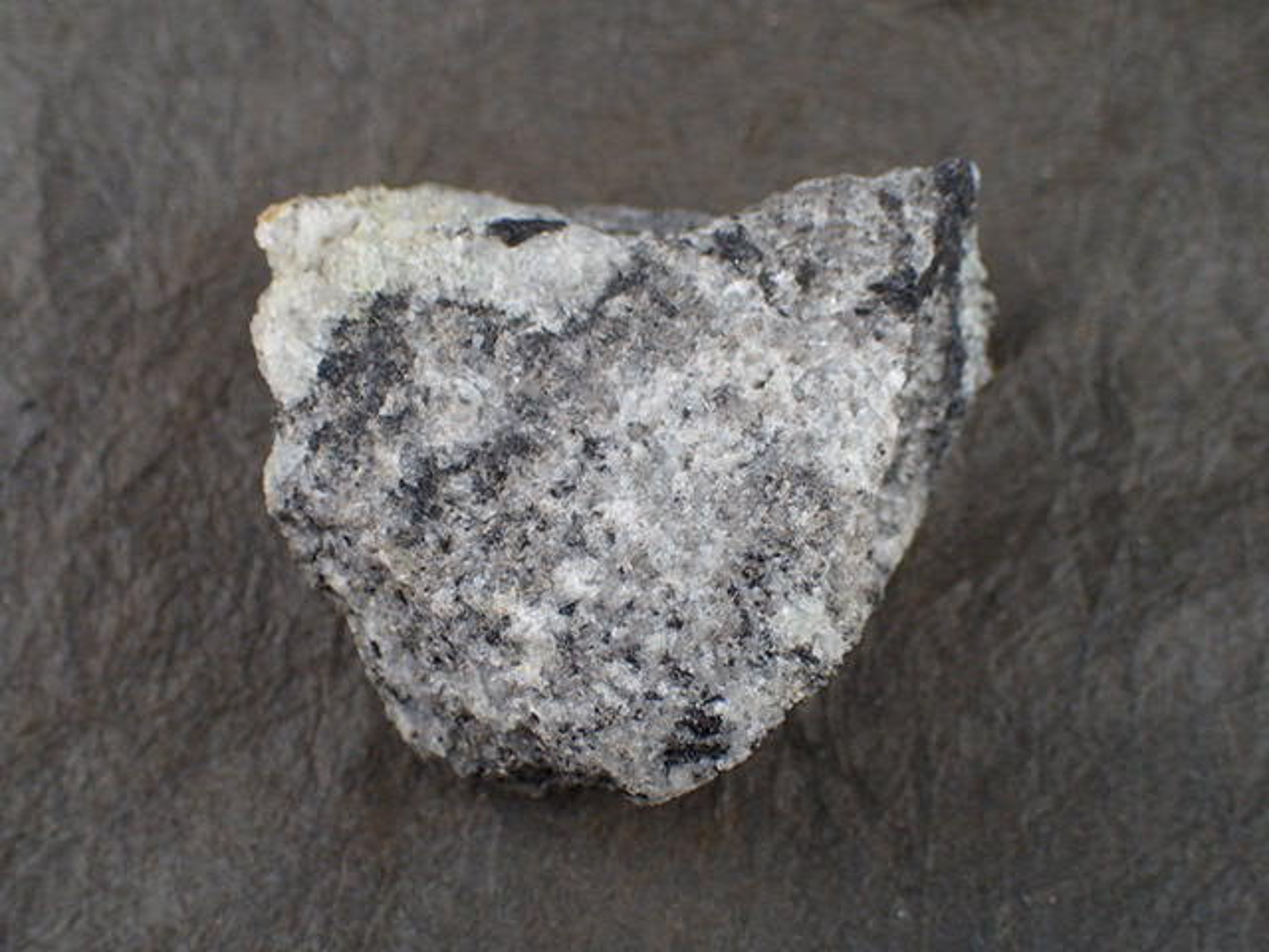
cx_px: 634
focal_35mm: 49
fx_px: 1796
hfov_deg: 38.9
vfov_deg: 29.7
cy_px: 476
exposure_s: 1/200
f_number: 3.2
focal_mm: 8.99
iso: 200
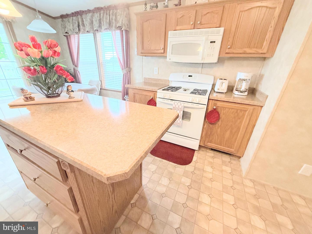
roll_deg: -1.7
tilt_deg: -21.5
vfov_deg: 85.7
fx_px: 126
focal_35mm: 14
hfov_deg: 102.1
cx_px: 156
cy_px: 117
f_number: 2.2
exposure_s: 1/120
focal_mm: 2.22
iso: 500
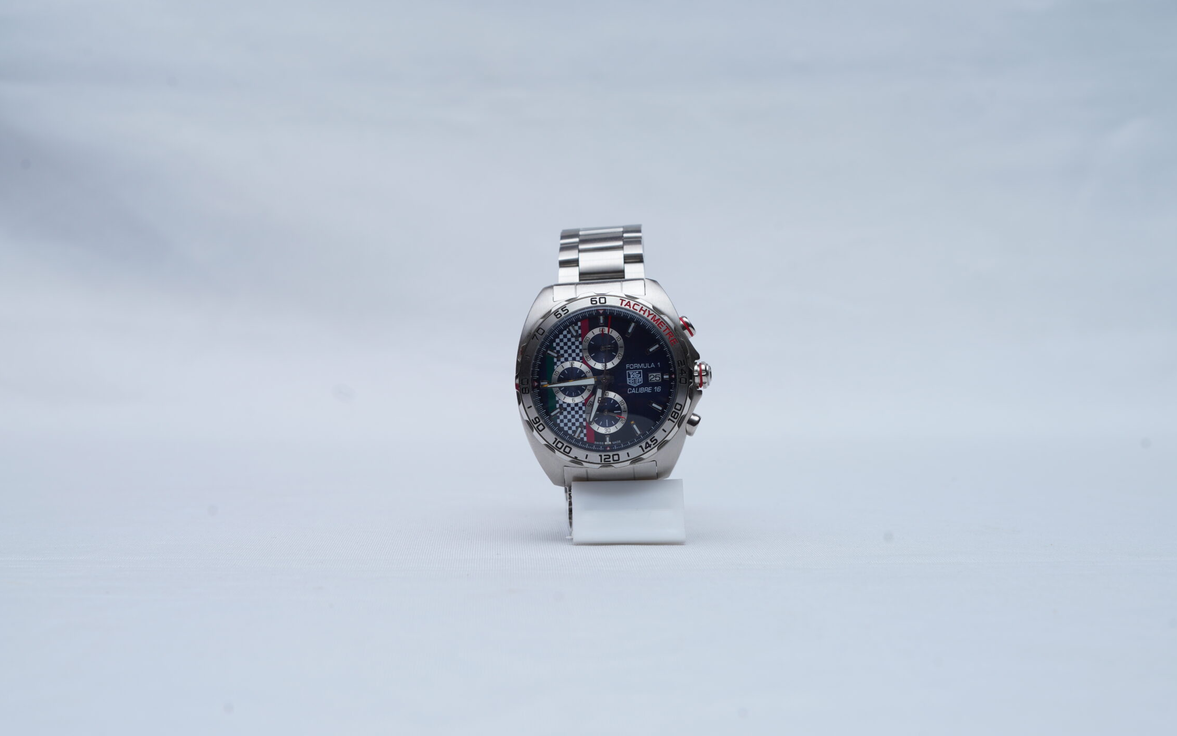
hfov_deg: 35.1
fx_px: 1861
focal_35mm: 58
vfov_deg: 22.4
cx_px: 601
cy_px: 371
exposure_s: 1/160
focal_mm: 50
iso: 125
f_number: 9
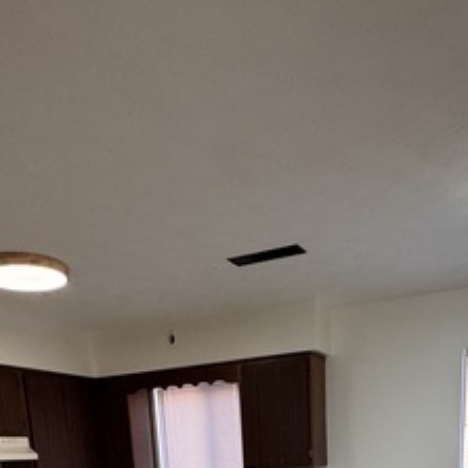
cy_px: 587
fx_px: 566
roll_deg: +3.1
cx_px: 267
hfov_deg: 44.8
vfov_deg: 34.2
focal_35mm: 37
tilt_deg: -13.4
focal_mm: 2.22
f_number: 2.2
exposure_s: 1/120
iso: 160
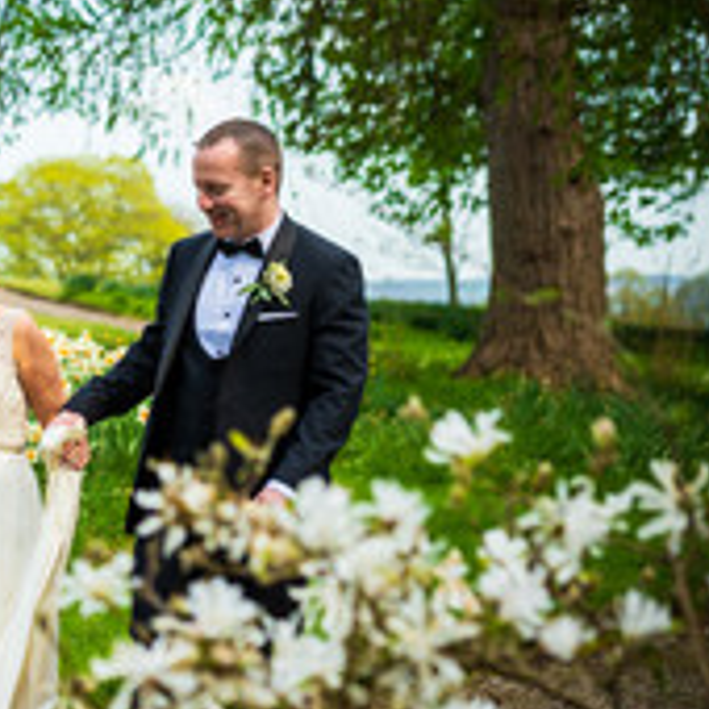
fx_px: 3244
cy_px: 382
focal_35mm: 140
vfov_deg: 12.5
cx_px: -96
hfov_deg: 12.2
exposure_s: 1/400
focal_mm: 70
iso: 160
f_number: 4.5
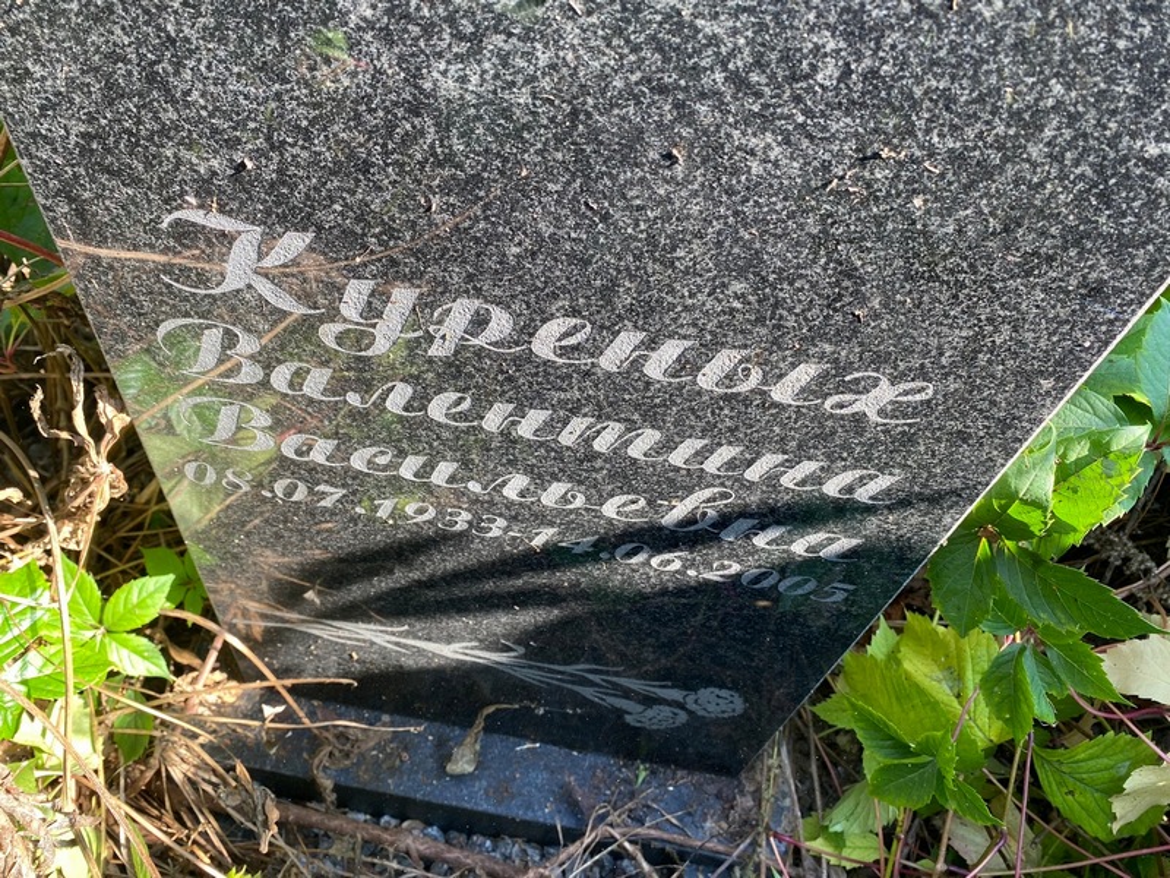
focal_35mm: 26
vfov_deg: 53.1
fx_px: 879
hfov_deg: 67.3
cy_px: 439
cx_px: 585
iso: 32
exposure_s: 1/122
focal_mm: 4.25
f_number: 1.8
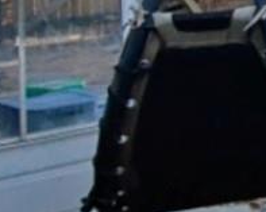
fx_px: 935
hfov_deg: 9.8
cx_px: 898
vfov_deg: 12.2
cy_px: -120
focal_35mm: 119
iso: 200
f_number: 2
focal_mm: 2.3
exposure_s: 1/100
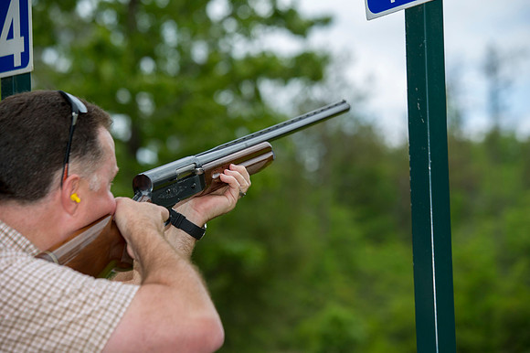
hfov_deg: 15.8
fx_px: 1913
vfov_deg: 10.5
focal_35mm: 130
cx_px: 265
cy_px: 176
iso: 200
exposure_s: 1/400
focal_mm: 130
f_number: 4.5
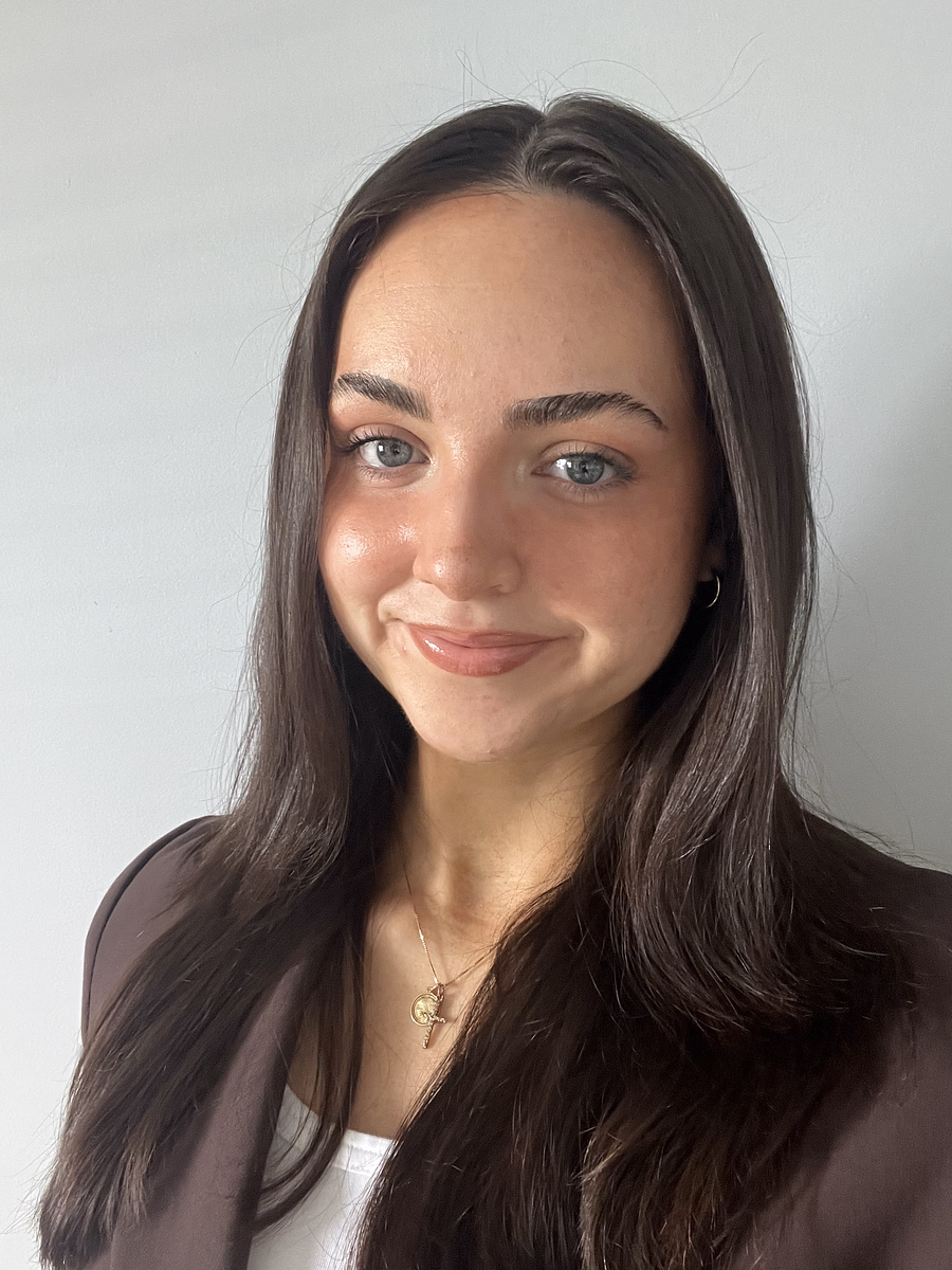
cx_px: 476
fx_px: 1100
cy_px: 635
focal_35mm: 30
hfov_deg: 46.8
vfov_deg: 60.0
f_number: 2.2
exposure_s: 1/48
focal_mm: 2.71
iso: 400
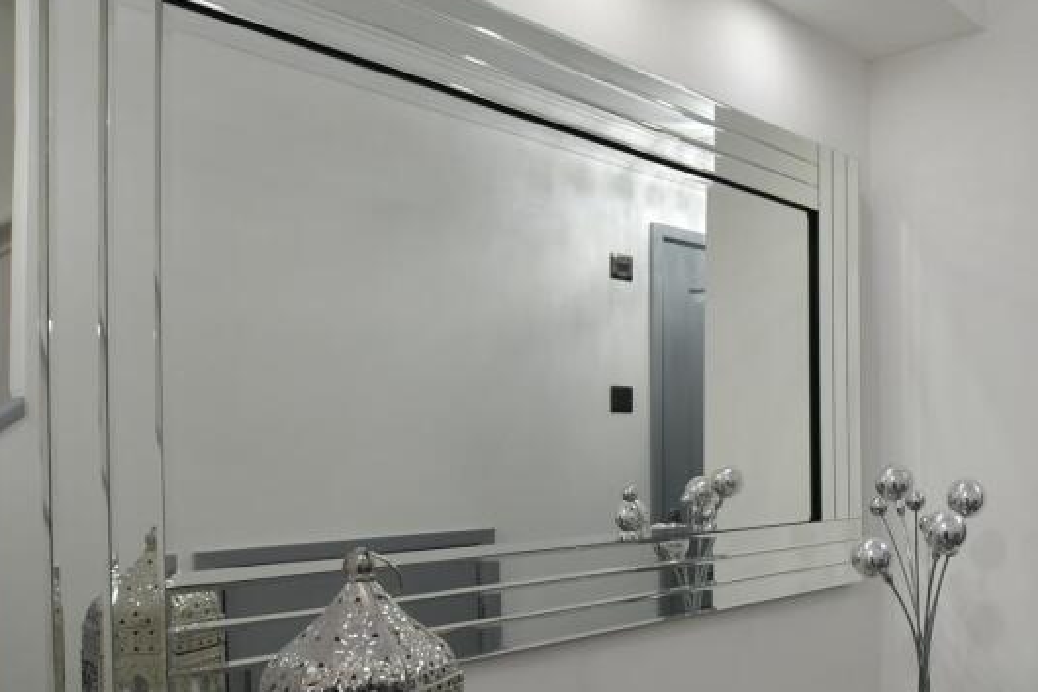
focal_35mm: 29
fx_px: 836
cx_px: 889
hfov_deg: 56.9
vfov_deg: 44.3
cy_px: 460
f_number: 8
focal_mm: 10
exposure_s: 1/4
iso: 125
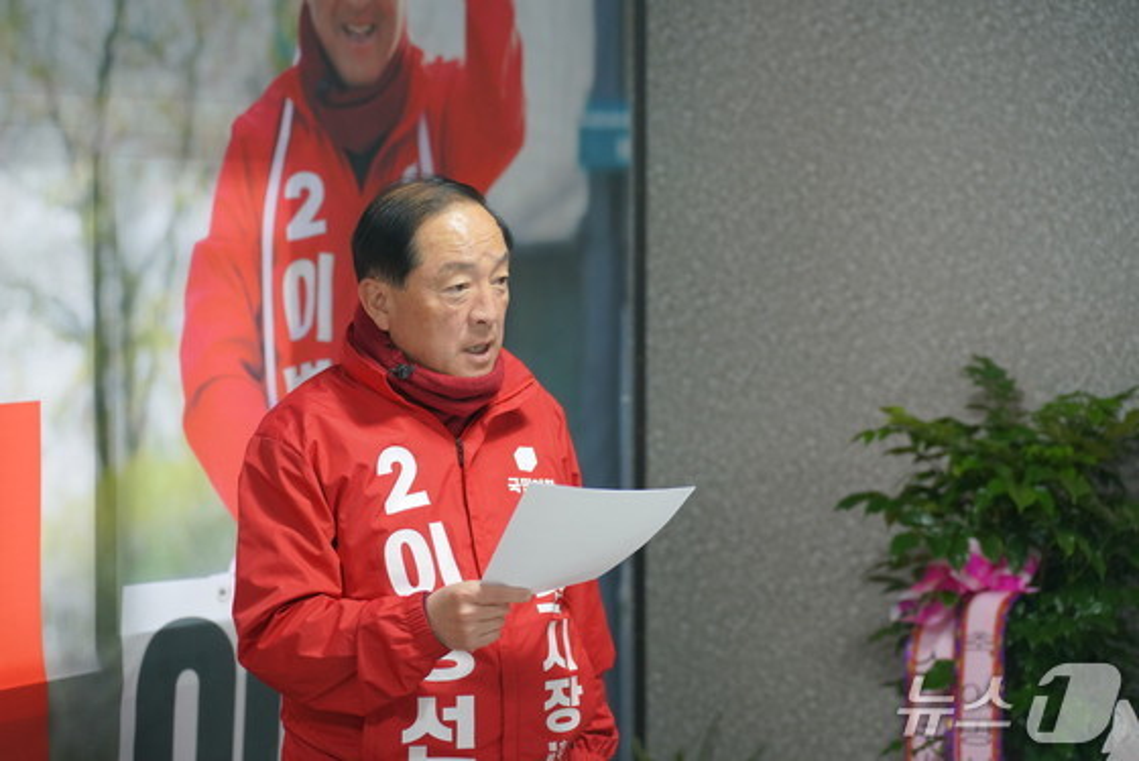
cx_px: 570
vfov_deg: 15.7
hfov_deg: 23.4
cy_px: 380
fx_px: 2754
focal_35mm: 87
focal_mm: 87
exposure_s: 1/500
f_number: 2.8
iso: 2500
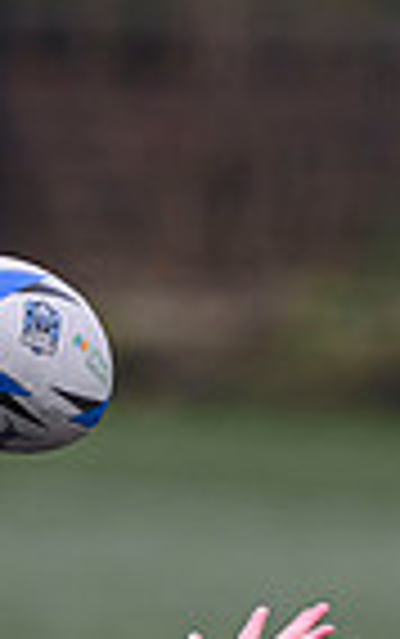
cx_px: -329
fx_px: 46633
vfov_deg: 0.8
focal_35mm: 2679
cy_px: 1147
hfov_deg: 0.5
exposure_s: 1/1250
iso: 500
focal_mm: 400
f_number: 3.5
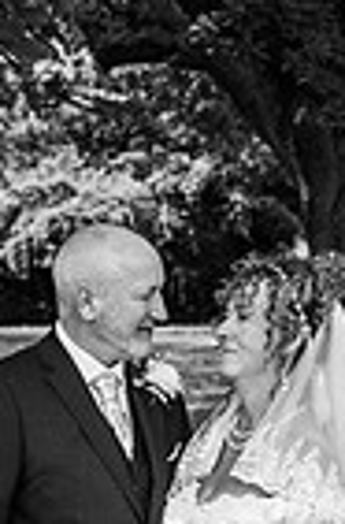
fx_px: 1622
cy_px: 509
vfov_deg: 17.9
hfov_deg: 12.1
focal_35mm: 112
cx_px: 191
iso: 100
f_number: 2.8
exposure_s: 1/640
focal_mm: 35
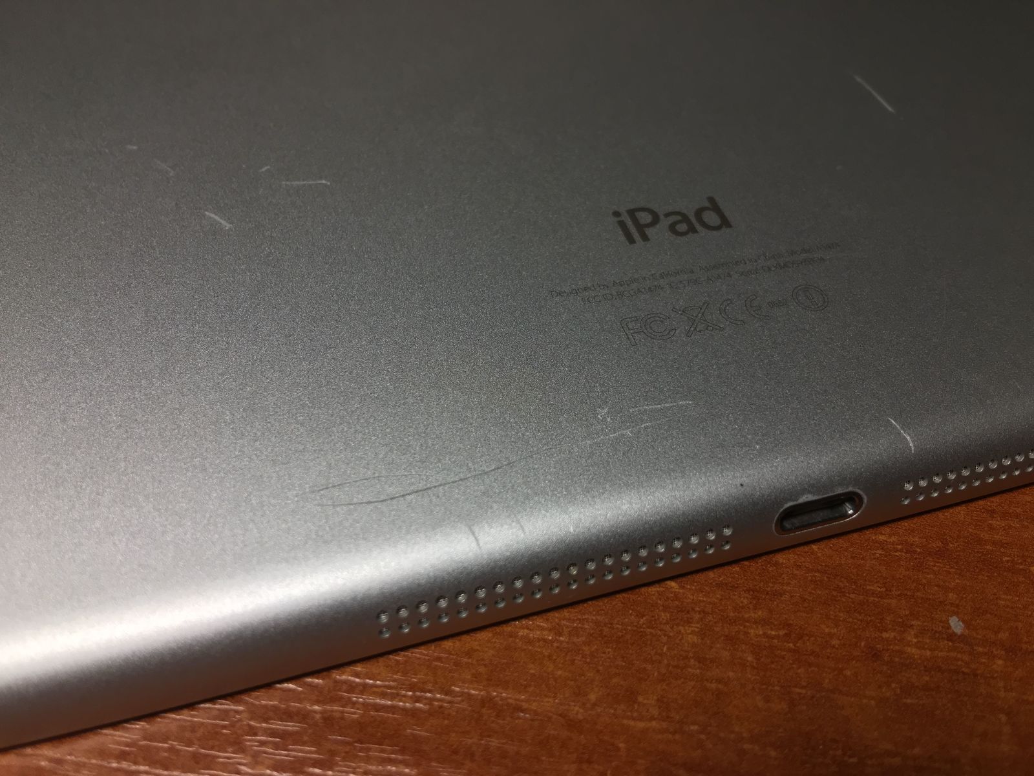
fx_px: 866
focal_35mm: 29
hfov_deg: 61.7
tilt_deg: -49.5
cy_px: 388
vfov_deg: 48.2
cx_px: 517
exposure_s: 1/100
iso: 40
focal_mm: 4.15
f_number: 2.2
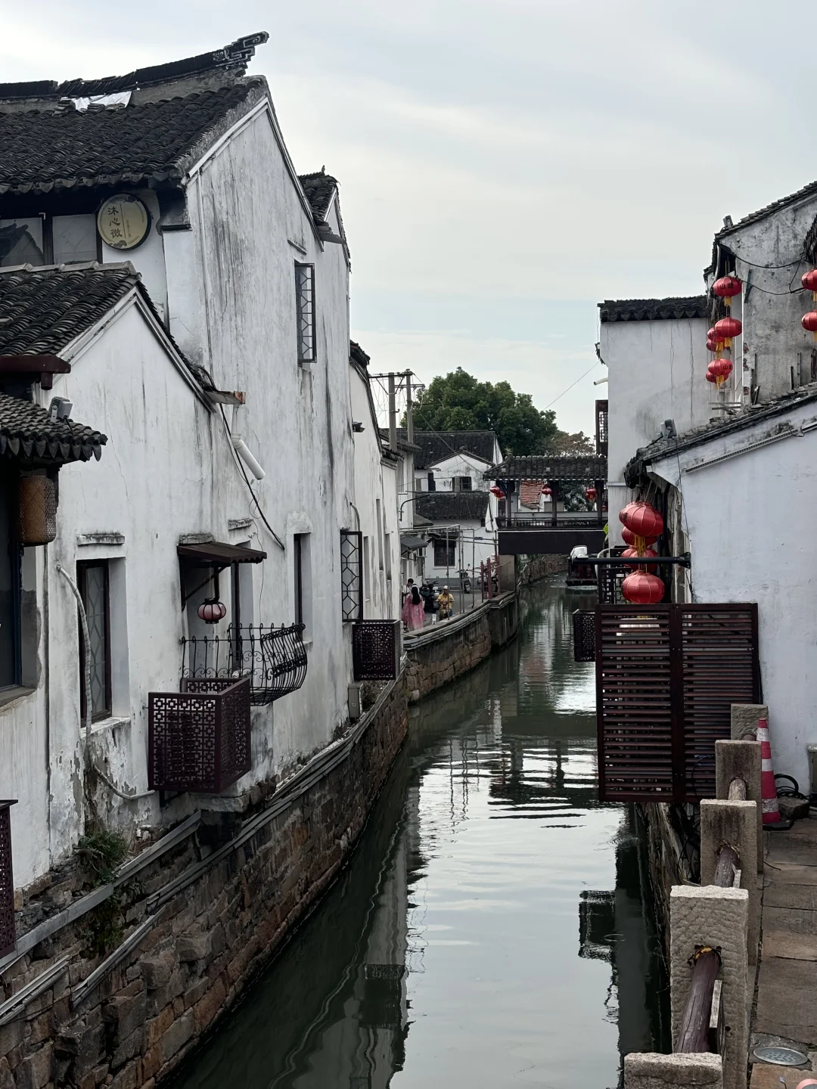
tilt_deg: -2.1
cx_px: 408
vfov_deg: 36.8
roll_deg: +1.0
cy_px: 544
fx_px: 1636
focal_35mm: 52
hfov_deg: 28.0
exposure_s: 1/1724
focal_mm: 5.96
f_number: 1.6
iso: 32
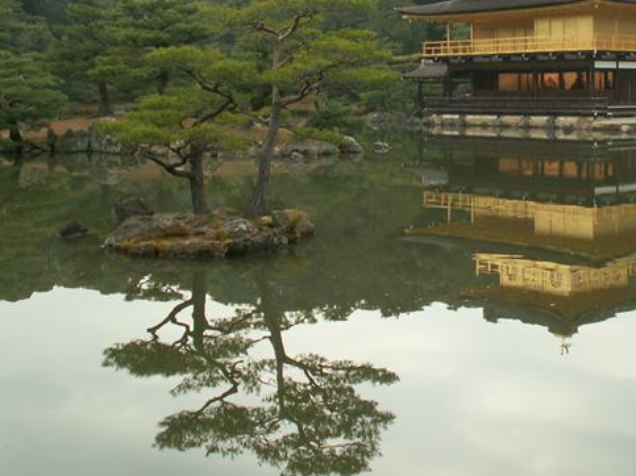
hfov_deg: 33.0
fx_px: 1065
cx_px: 424
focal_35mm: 58
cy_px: 105
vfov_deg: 24.9
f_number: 3.2
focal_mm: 5.86
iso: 50
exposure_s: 1/40
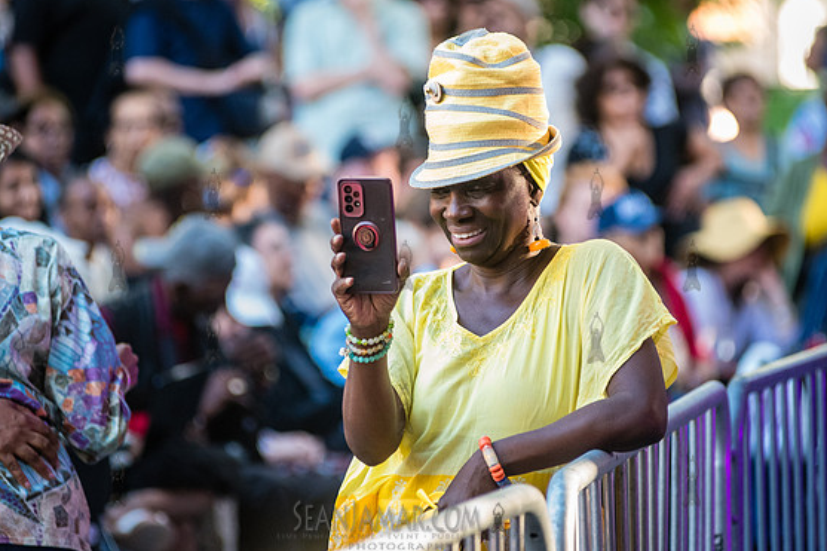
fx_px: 5557
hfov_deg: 8.5
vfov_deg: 5.7
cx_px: 429
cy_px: 265
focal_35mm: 242
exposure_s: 1/400
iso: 3200
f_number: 4
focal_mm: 200
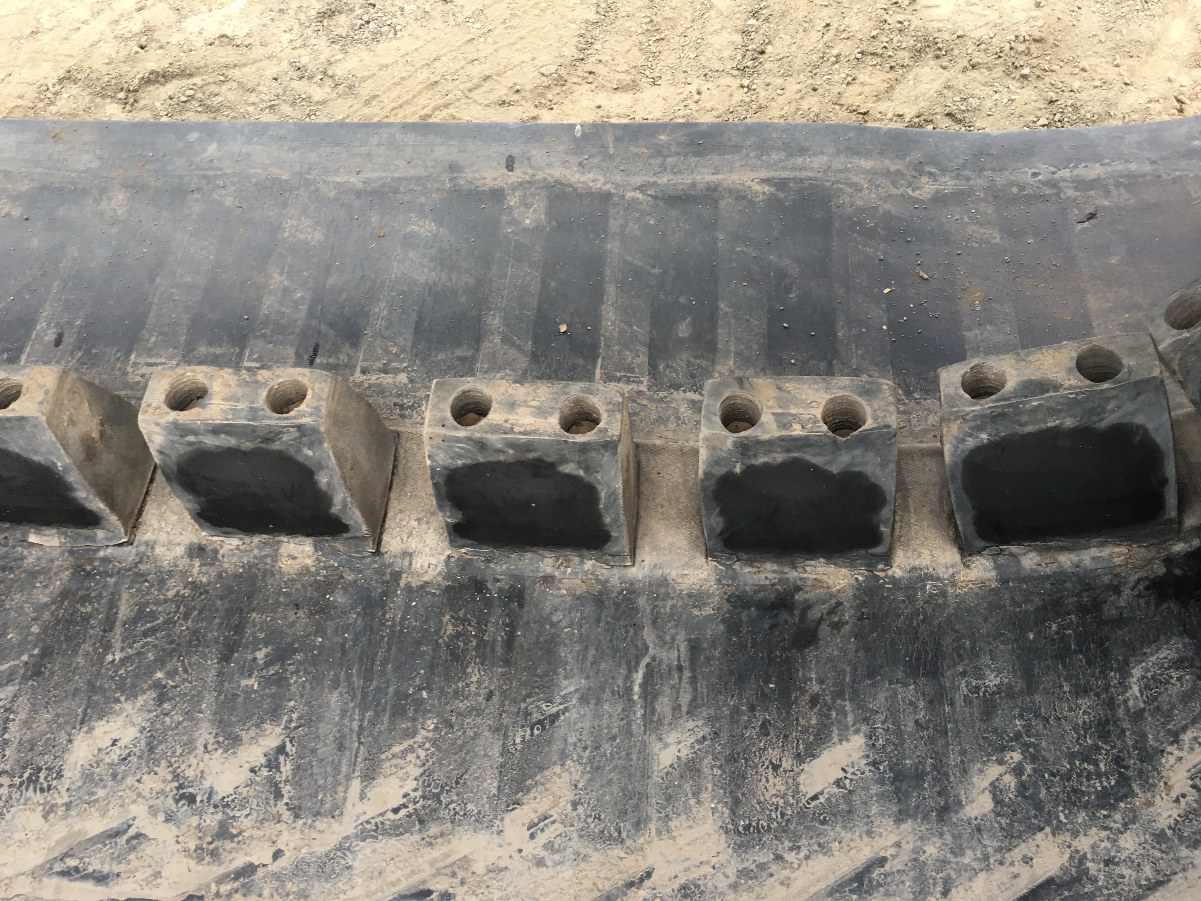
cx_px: 600
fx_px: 1006
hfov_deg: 61.7
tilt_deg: -58.9
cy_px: 450
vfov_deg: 48.2
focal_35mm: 29
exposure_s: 1/40
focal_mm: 4.15
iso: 25
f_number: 2.2
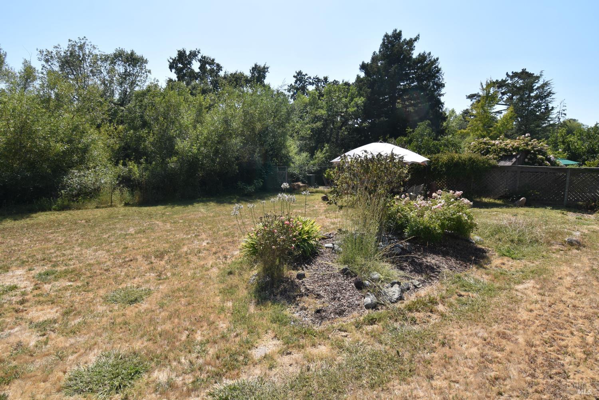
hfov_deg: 90.0
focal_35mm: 18
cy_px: 200
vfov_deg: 67.4
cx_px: 300
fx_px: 299
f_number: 9
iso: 200
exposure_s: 1/320
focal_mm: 12
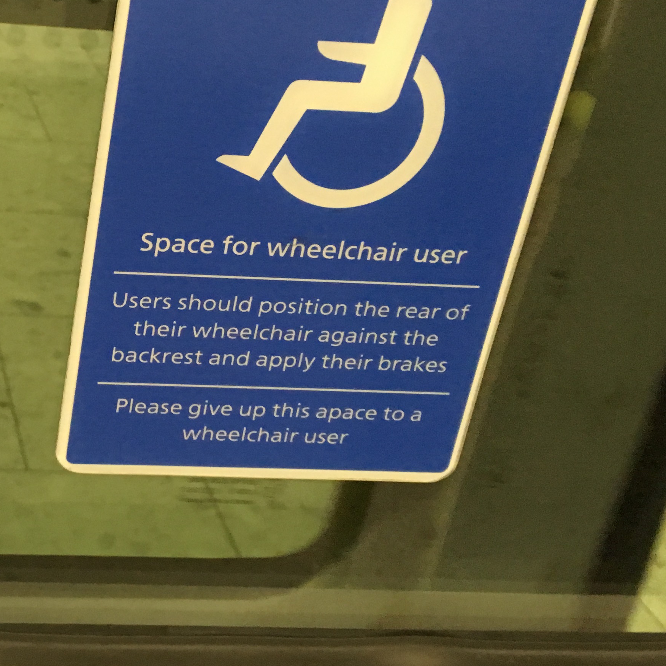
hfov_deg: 27.4
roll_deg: -5.9
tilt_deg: -23.4
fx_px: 1284
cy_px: 238
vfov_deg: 28.9
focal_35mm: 59
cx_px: -3
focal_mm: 4.15
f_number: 2.2
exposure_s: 1/25
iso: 200
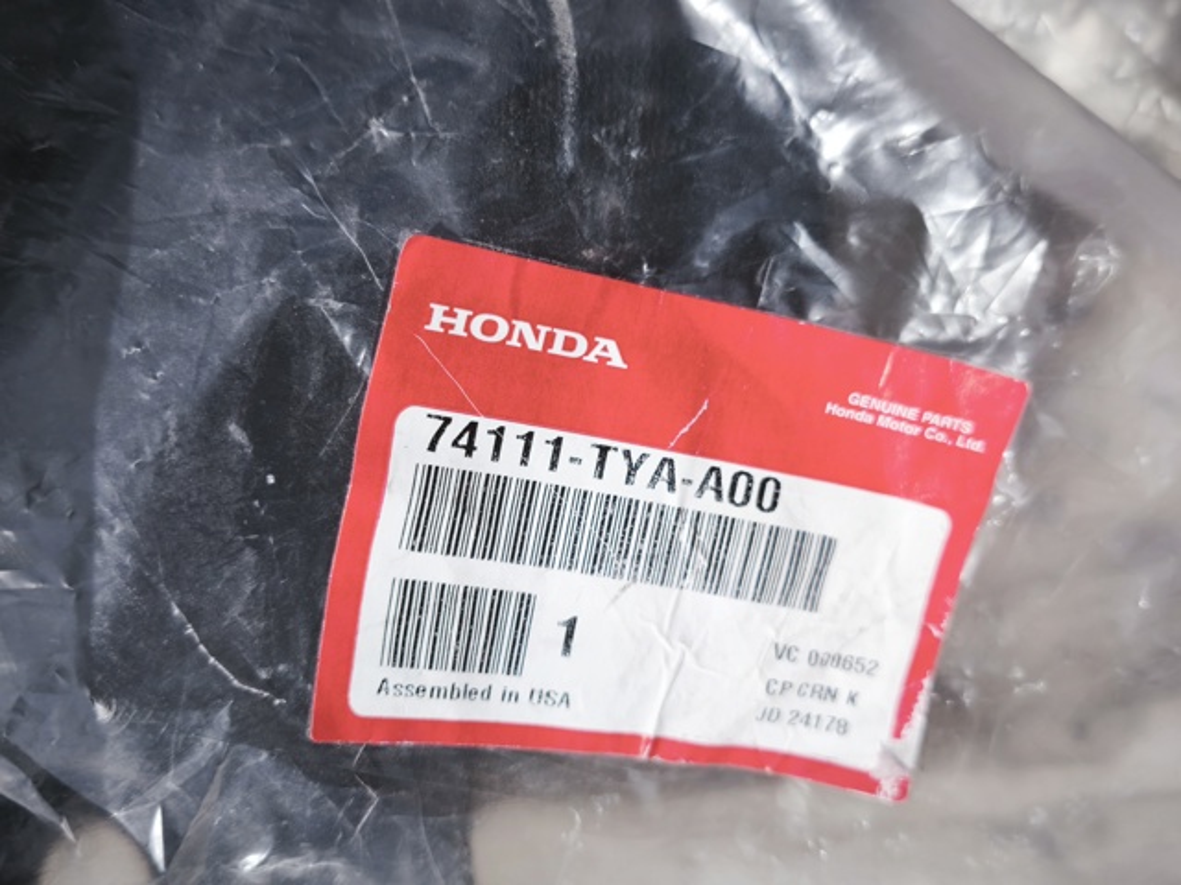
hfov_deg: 52.6
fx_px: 1194
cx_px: 590
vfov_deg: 40.7
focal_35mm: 35
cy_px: 442
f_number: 1.7
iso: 80
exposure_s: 1/4408
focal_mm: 5.35
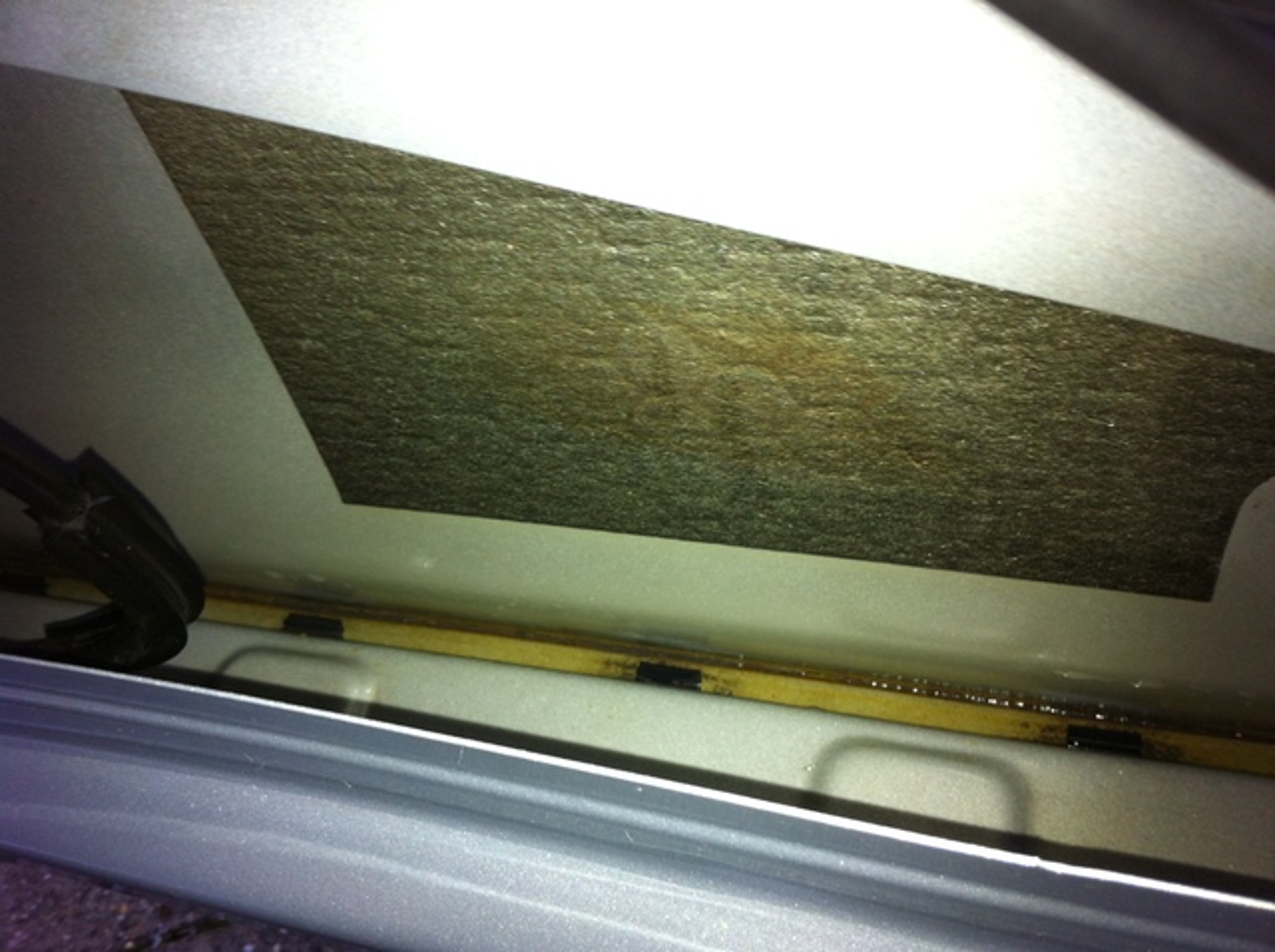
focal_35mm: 35
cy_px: 476
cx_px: 638
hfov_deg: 52.7
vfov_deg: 40.6
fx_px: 1287
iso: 100
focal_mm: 3.85
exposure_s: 1/15
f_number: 2.8
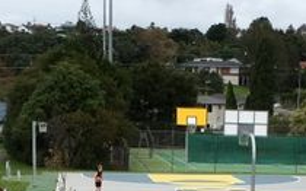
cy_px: 343
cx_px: 232
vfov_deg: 10.5
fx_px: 975
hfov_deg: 17.7
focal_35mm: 117
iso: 25
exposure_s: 1/1115
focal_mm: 4.15
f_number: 2.2
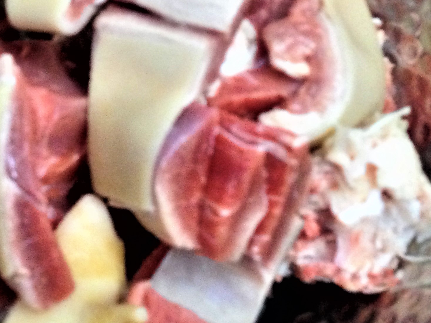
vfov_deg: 21.3
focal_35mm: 69
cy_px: 124
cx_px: 54
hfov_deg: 27.3
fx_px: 859
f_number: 2.4
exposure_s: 1/20
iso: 320
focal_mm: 4.12
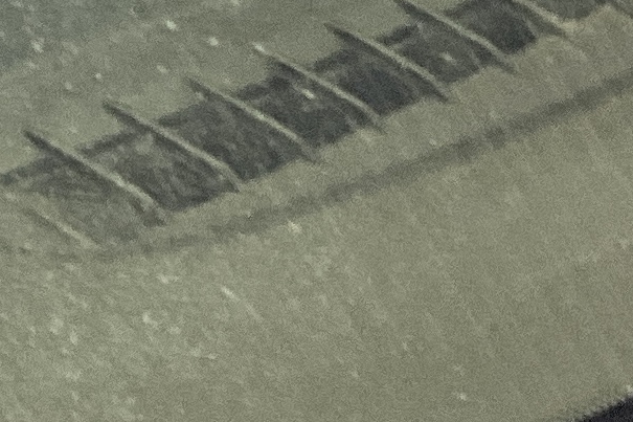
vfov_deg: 6.6
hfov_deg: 9.5
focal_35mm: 201
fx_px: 3533
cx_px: -709
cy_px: -495
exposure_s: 1/60
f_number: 1.8
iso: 100
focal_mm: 3
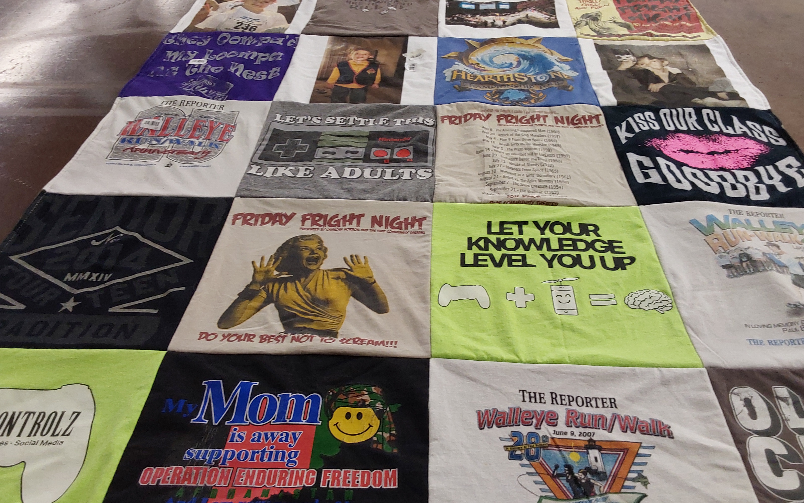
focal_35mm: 30
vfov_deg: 41.8
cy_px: 252
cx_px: 403
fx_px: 657
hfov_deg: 62.9
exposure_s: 1/60
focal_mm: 2.91
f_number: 1.9
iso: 80
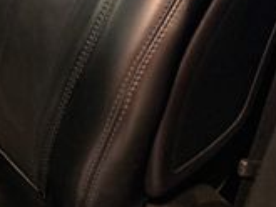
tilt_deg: -11.6
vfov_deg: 14.2
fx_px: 742
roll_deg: -0.7
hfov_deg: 17.5
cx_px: -207
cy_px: -160
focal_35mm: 93
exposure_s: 1/60
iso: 250
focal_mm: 6.76
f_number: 1.78
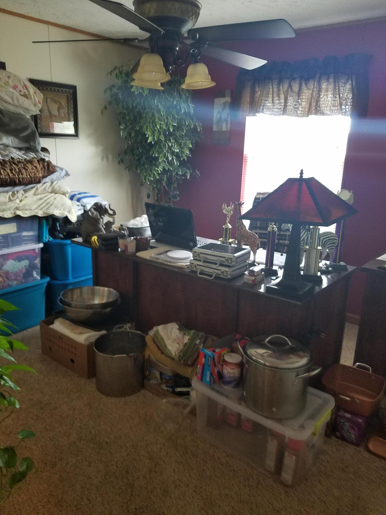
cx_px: 193
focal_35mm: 26
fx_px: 387
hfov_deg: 53.1
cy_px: 258
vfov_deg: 67.3
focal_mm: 4.2
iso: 160
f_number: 1.7
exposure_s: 1/24
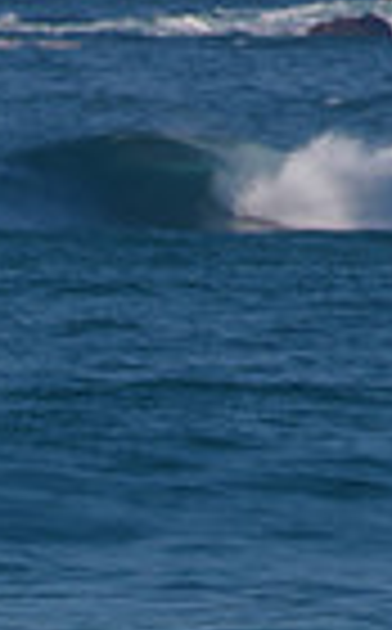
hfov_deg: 0.6
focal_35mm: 2115
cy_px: 763
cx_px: -487
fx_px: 36302
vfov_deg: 1.0
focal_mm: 500
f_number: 16
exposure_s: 1/13
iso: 31
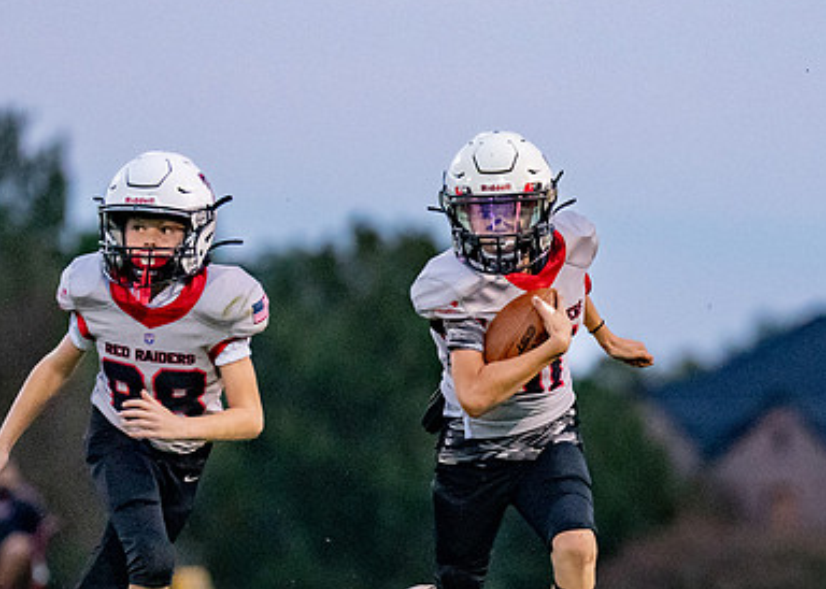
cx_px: 597
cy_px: 476
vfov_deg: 2.4
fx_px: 14188
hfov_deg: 3.3
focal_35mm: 605
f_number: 2.8
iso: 4000
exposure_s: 1/1250
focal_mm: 200
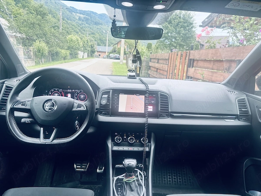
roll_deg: -4.1
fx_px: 196
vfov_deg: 53.1
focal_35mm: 26
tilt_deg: -12.1
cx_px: 130
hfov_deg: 67.3
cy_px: 98
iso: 64
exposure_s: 1/121
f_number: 1.6
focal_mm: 5.96
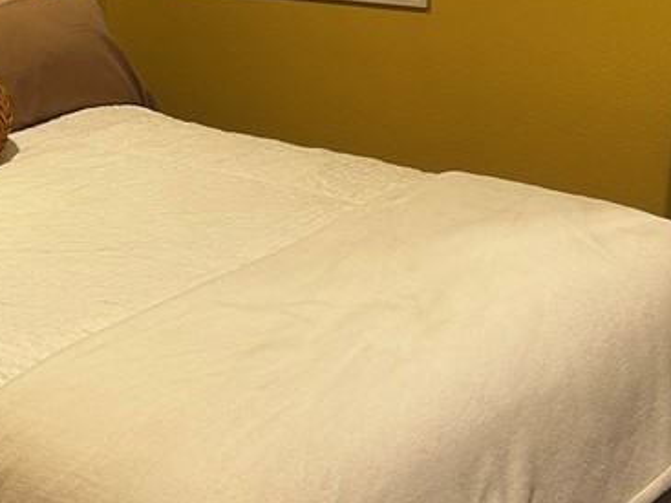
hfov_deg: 27.9
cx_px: 60
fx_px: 1298
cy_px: 66
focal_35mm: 67
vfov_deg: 21.5
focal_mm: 6.86
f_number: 1.78
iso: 160
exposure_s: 1/60
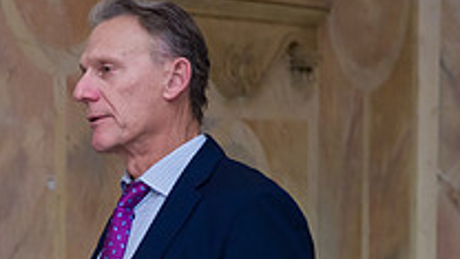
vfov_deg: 5.8
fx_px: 2537
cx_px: -165
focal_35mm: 208
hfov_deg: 10.1
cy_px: 330
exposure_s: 1/200
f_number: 3.2
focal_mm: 70
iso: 1600
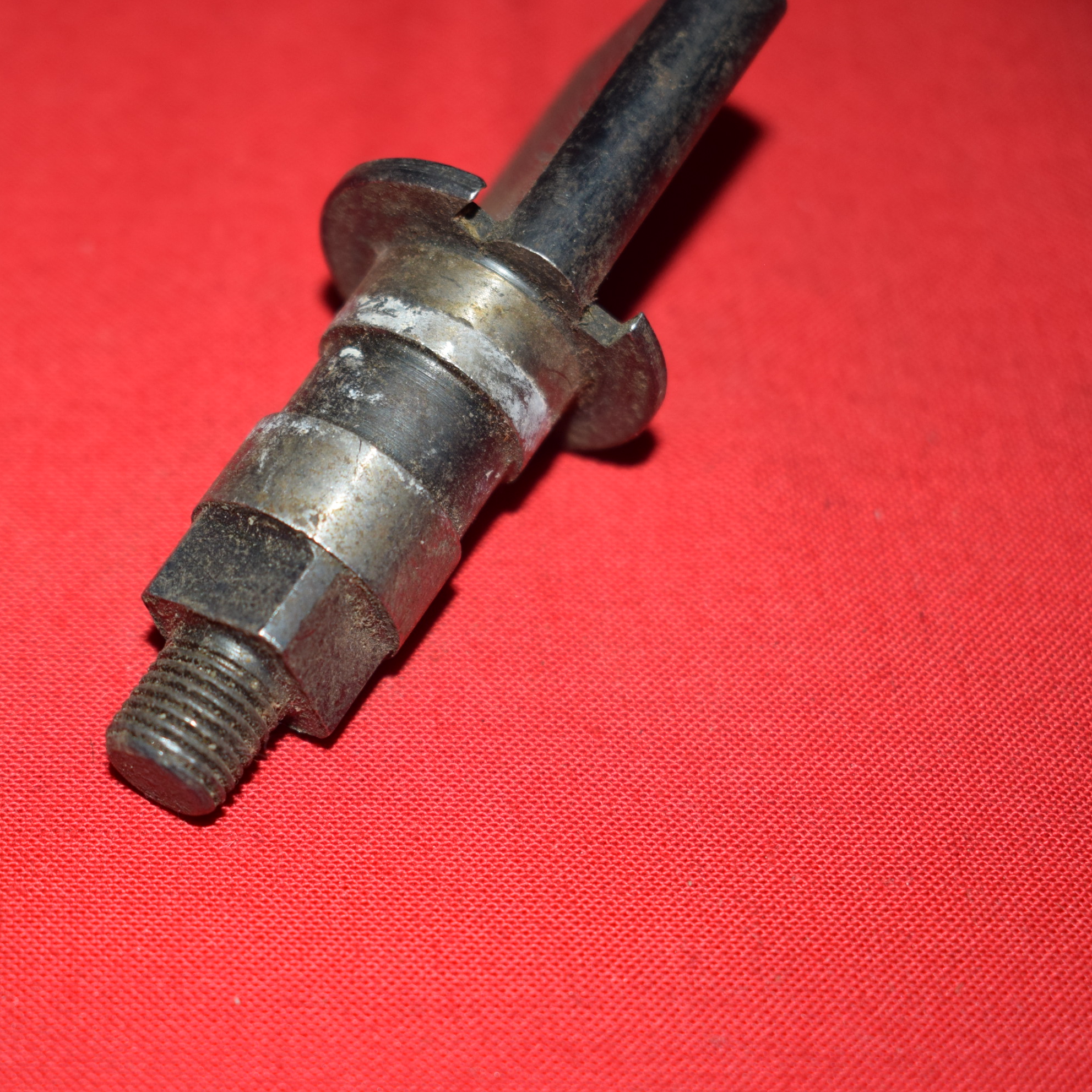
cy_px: 550
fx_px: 2748
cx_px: 334
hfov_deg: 22.3
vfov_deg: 22.5
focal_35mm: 77
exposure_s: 1/200
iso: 400
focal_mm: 40
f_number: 5
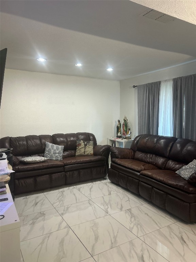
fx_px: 196
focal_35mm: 26
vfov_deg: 67.3
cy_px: 131
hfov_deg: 53.1
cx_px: 98
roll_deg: +0.5
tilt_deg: -4.4
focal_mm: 5.7
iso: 80
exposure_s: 1/60
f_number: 1.5
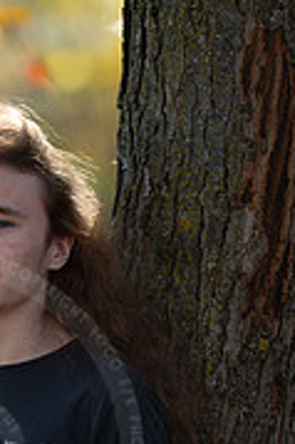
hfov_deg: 4.3
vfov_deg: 6.4
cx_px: -27
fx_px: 3928
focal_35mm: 319
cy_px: 541
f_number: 1.2
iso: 80
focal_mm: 85
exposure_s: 1/1250
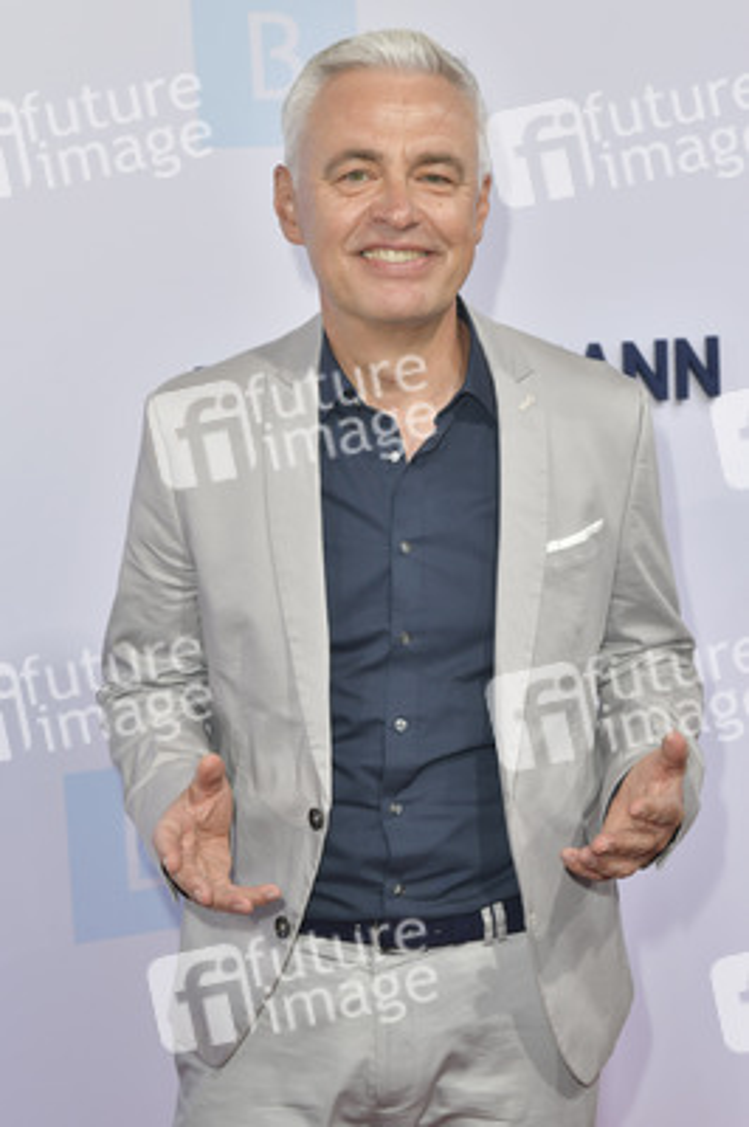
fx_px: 1813
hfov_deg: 23.3
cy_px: 564
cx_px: 374
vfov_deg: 34.5
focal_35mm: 58
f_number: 7.1
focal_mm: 58
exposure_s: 1/160
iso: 320
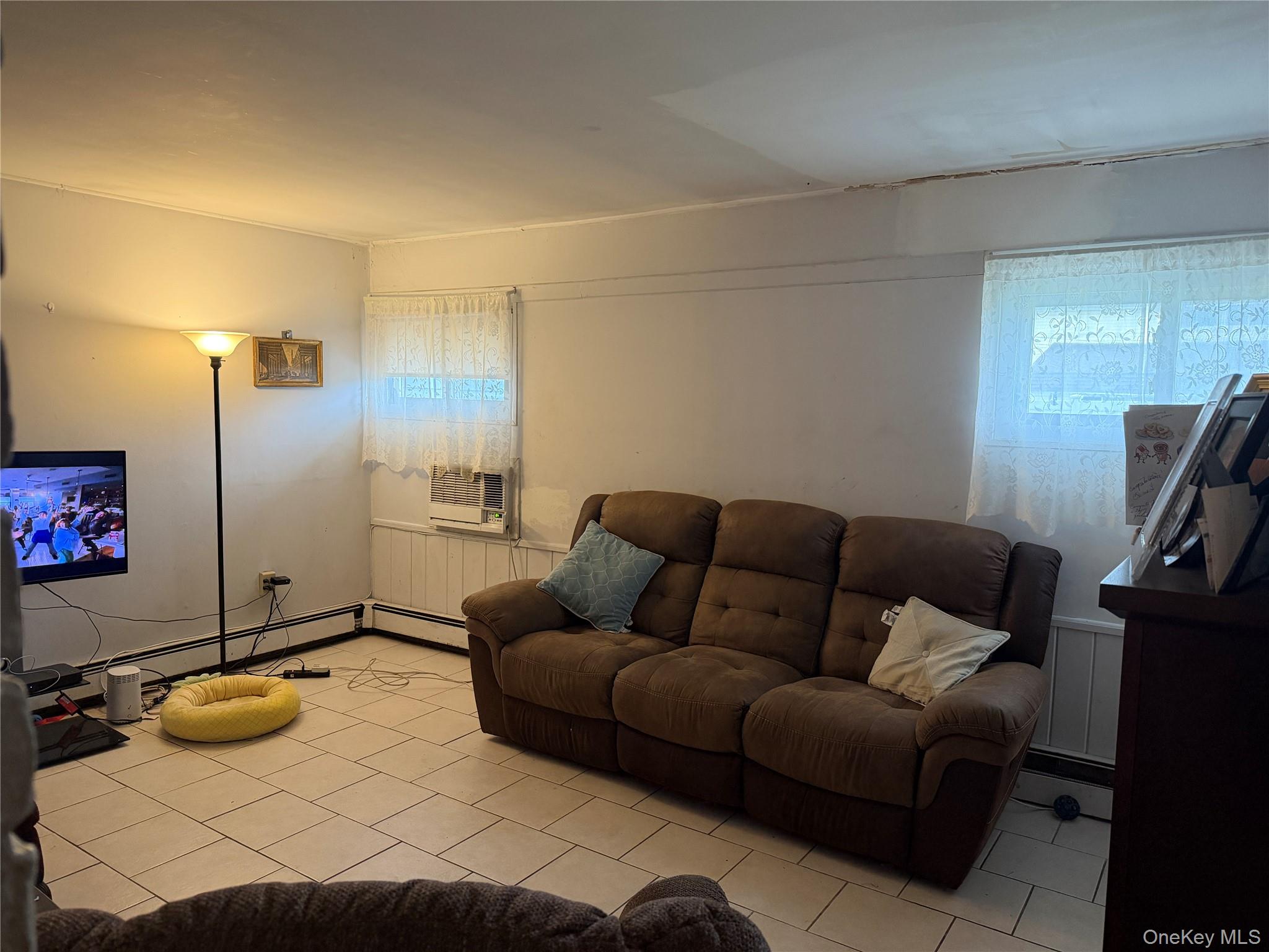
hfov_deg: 71.6
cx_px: 634
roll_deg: -0.6
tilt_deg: -5.6
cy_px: 476
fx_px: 880
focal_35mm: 24
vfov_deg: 56.8
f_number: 1.78
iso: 500
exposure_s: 1/60
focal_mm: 6.76
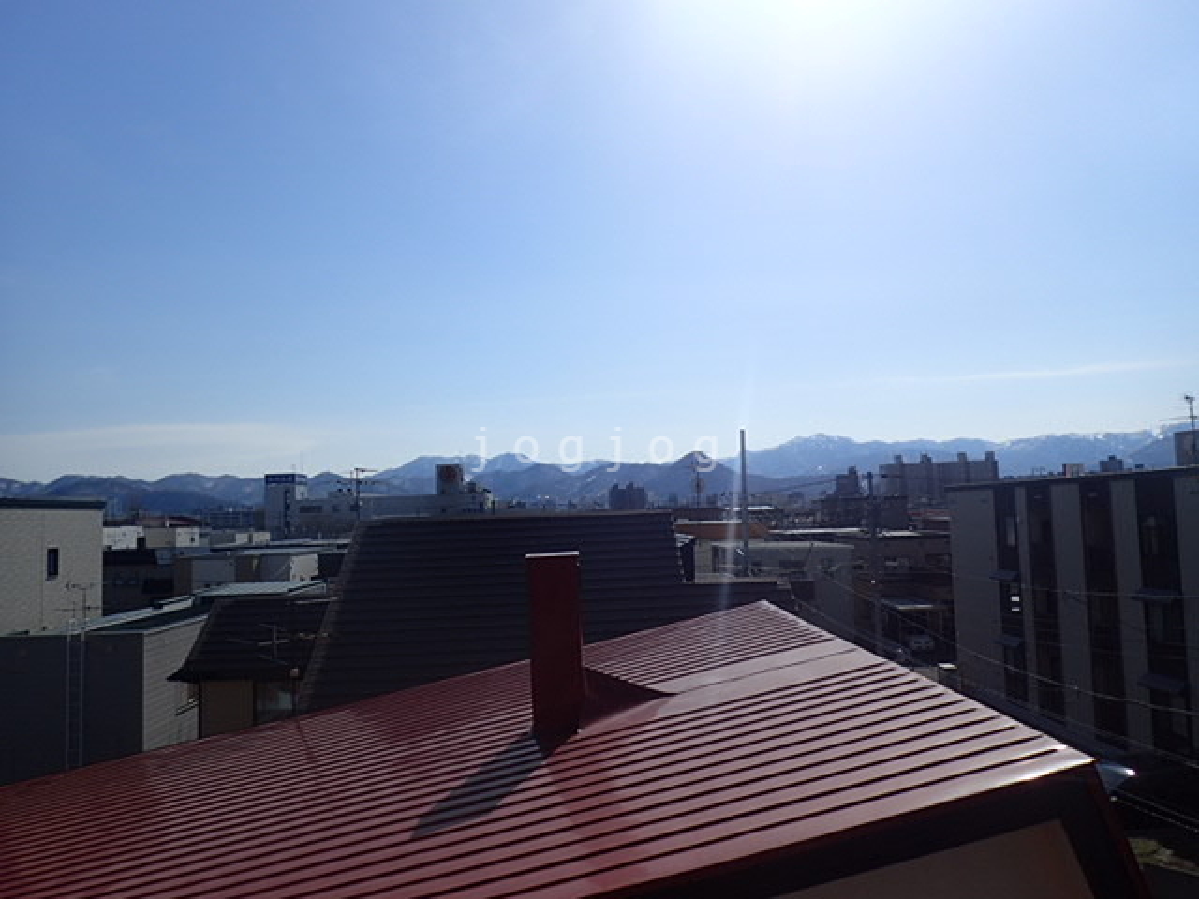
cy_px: 450
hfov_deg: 69.4
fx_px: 866
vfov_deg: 54.9
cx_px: 600
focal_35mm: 25
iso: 100
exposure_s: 1/500
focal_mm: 4.5
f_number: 8
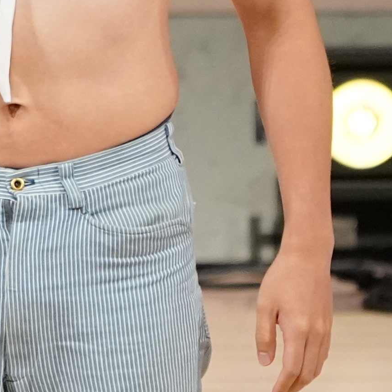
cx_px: -289
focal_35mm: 2222
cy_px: -119
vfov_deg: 0.8
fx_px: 28468
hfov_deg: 0.8
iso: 5000
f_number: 5.6
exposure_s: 1/250
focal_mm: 382
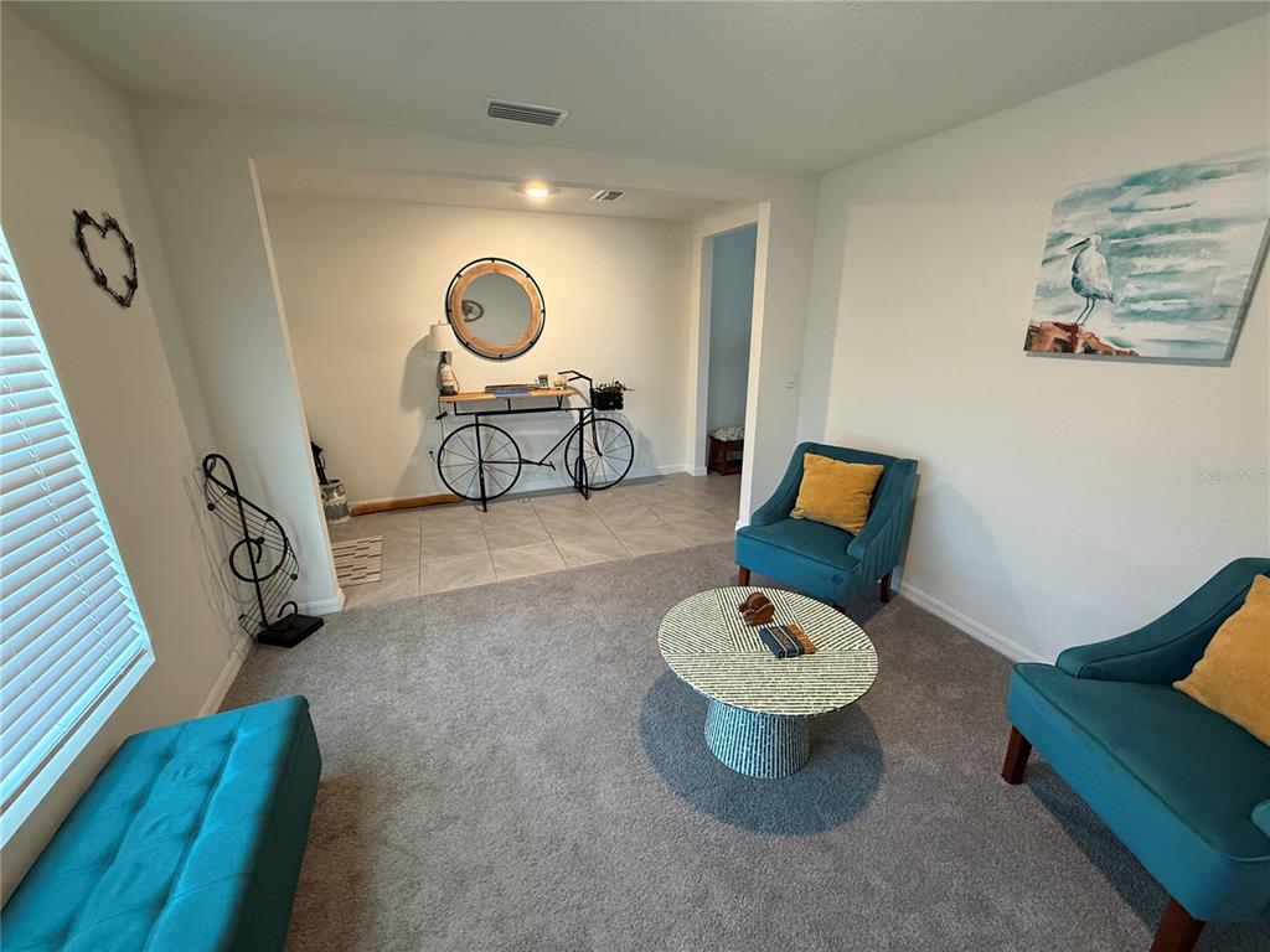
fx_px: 514
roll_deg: +0.5
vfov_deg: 85.7
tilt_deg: -16.5
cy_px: 476
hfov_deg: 102.1
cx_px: 635
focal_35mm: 14
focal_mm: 2.22
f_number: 2.2
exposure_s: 1/60
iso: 320
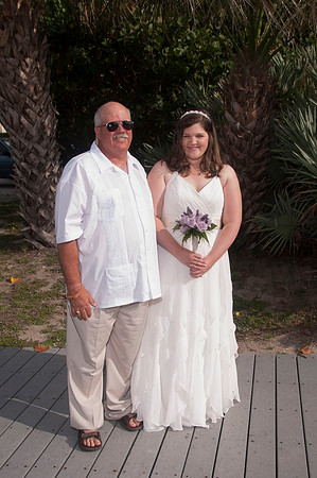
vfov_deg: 49.6
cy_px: 239
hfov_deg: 34.1
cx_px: 158
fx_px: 516
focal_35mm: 39
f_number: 11
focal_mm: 26
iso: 100
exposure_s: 1/250
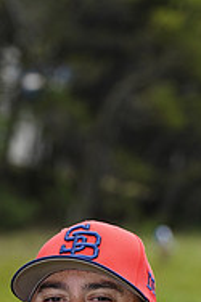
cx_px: 54
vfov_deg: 4.5
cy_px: 439
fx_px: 3784
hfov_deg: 3.0
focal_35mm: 451
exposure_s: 1/250
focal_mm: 146
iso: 100
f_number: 6.3
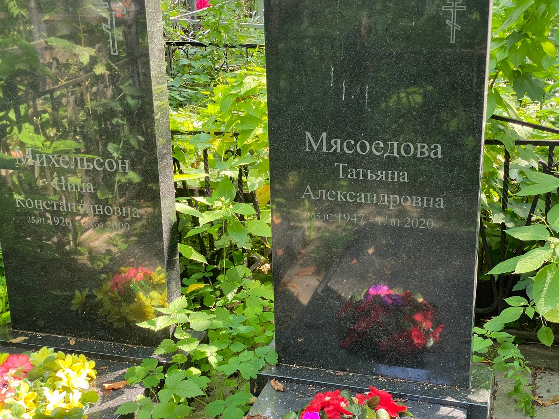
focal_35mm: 52
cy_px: 210
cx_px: 280
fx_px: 840
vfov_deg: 28.0
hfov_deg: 36.8
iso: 80
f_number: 2
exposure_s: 1/121
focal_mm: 6
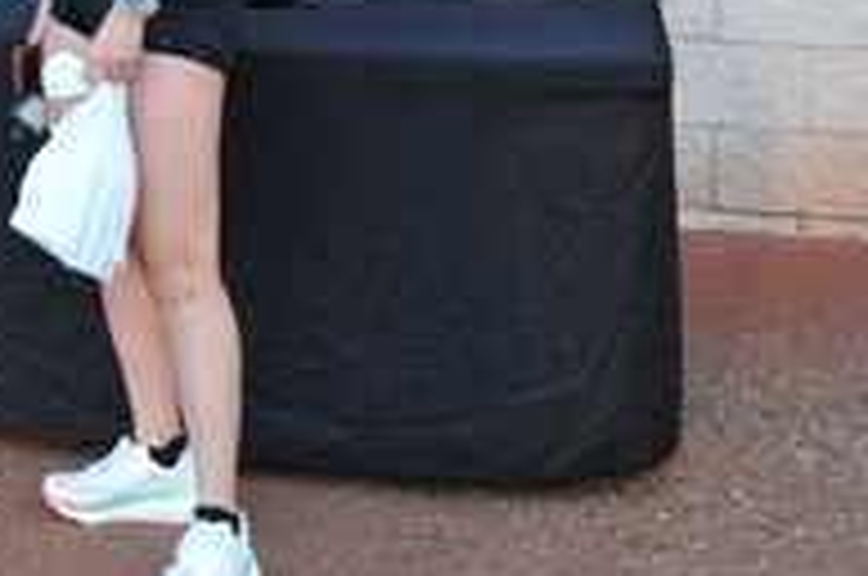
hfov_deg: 20.1
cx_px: -90
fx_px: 2335
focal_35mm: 97
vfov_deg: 13.6
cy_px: -140
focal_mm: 34
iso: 400
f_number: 4
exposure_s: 1/160
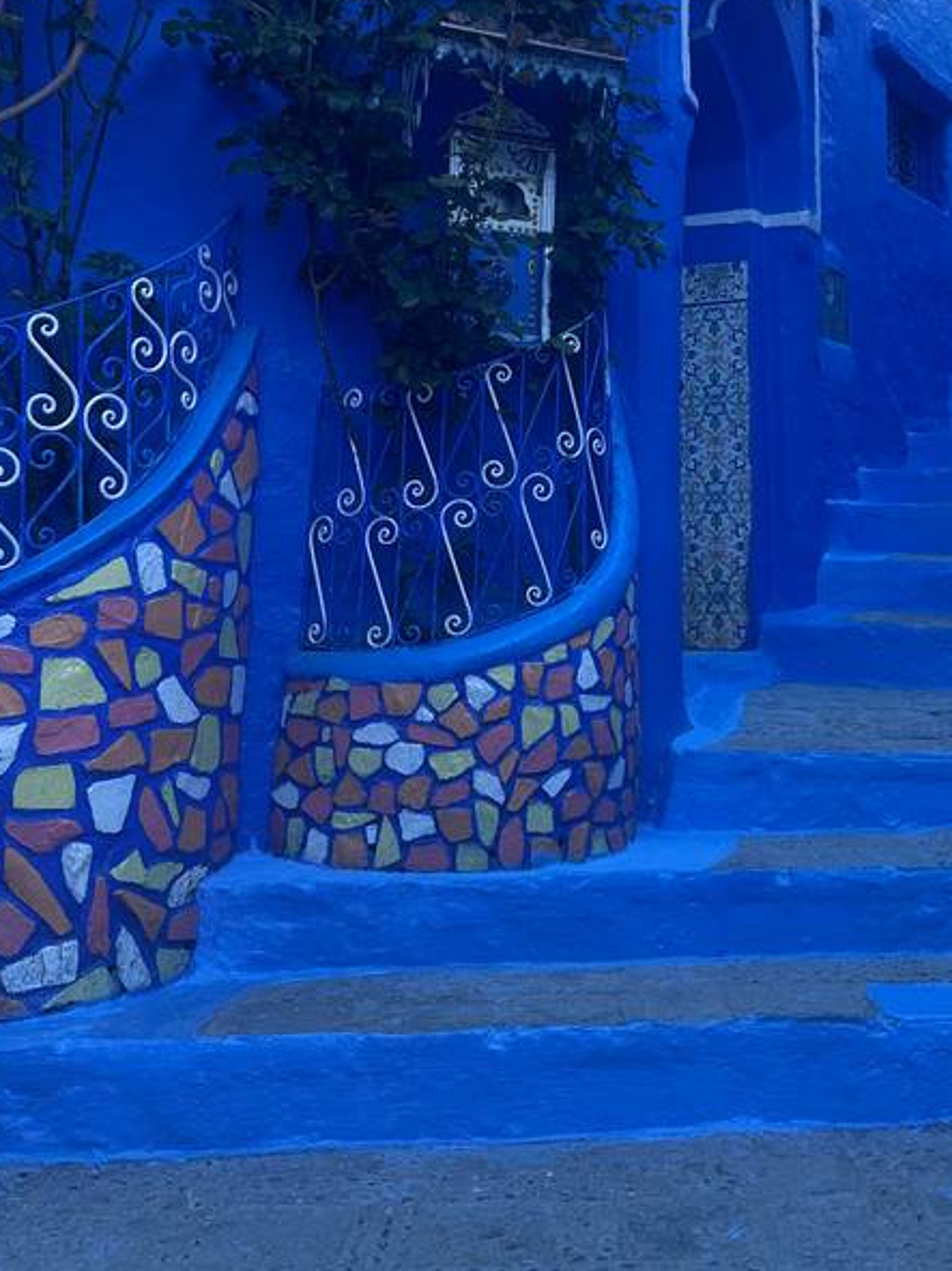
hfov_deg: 36.2
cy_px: 346
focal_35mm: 39
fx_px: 1431
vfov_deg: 46.5
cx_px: 677
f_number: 1.78
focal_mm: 6.86
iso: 80
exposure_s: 1/121
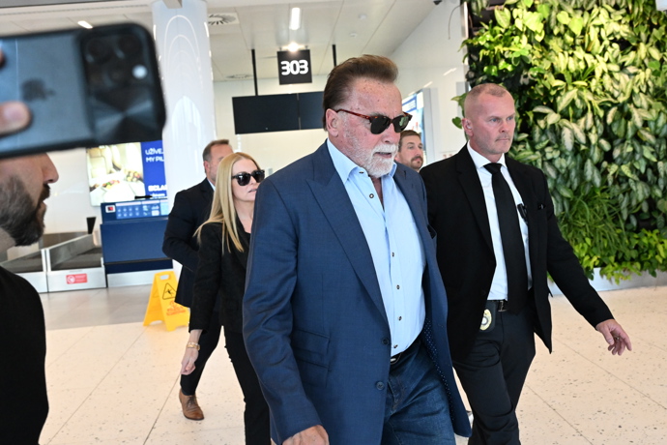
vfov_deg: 33.4
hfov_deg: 48.5
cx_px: 334
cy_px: 222
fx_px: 741
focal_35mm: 40
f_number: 4.5
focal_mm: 27
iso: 4000
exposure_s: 1/320
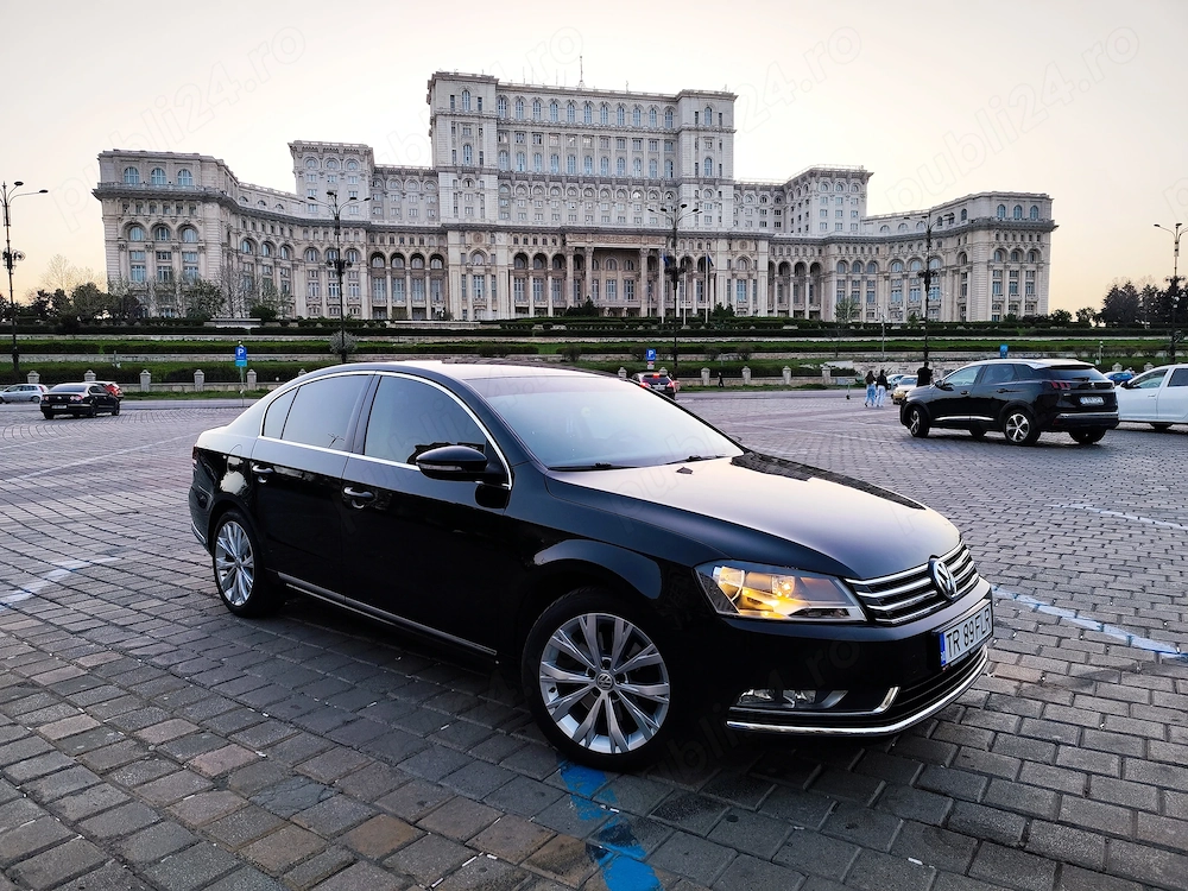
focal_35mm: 23
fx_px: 789
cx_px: 594
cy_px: 446
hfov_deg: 73.9
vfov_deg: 58.9
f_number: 1.65
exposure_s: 1/100
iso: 100
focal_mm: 6.14
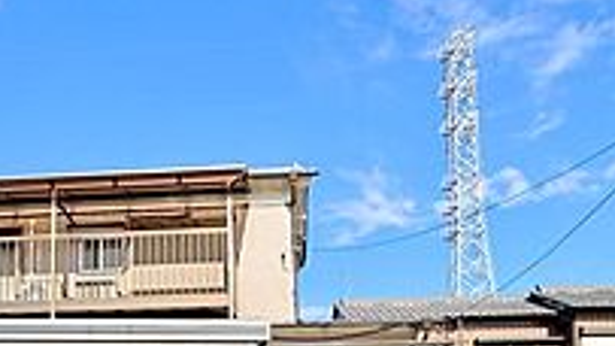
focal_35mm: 45
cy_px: 404
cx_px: 221
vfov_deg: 24.3
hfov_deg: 45.0
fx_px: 734
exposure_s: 1/3906
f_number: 2.2
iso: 50
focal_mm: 2.22
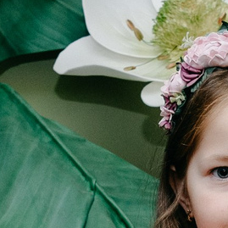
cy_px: 498
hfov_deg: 8.2
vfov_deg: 7.7
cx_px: 178
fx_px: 1595
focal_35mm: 214
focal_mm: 24
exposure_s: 1/160
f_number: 4
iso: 320
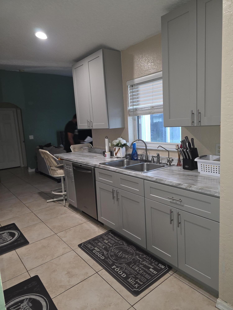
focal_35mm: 23
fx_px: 206
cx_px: 116
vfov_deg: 73.9
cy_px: 155
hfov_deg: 58.9
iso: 125
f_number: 1.7
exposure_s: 1/24
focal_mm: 6.3
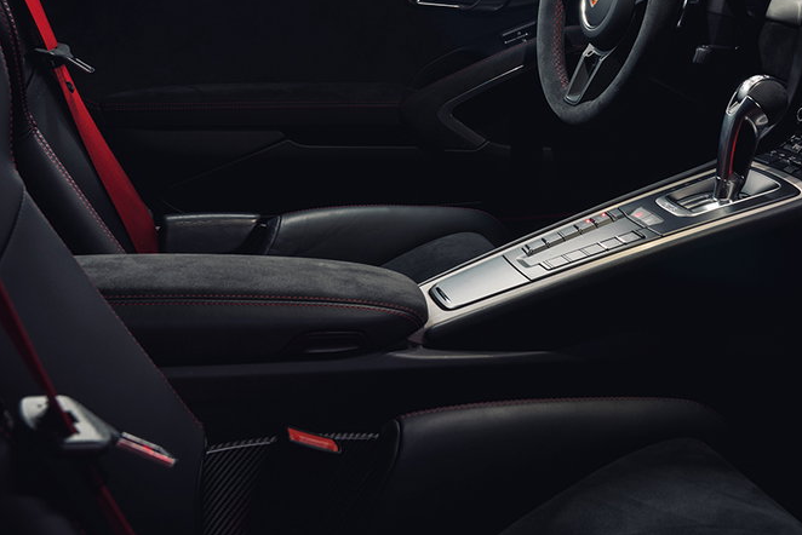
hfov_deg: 34.0
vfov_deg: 22.8
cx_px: 561
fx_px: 1293
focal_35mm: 58
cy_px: 42
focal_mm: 24
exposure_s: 10
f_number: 8
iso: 200
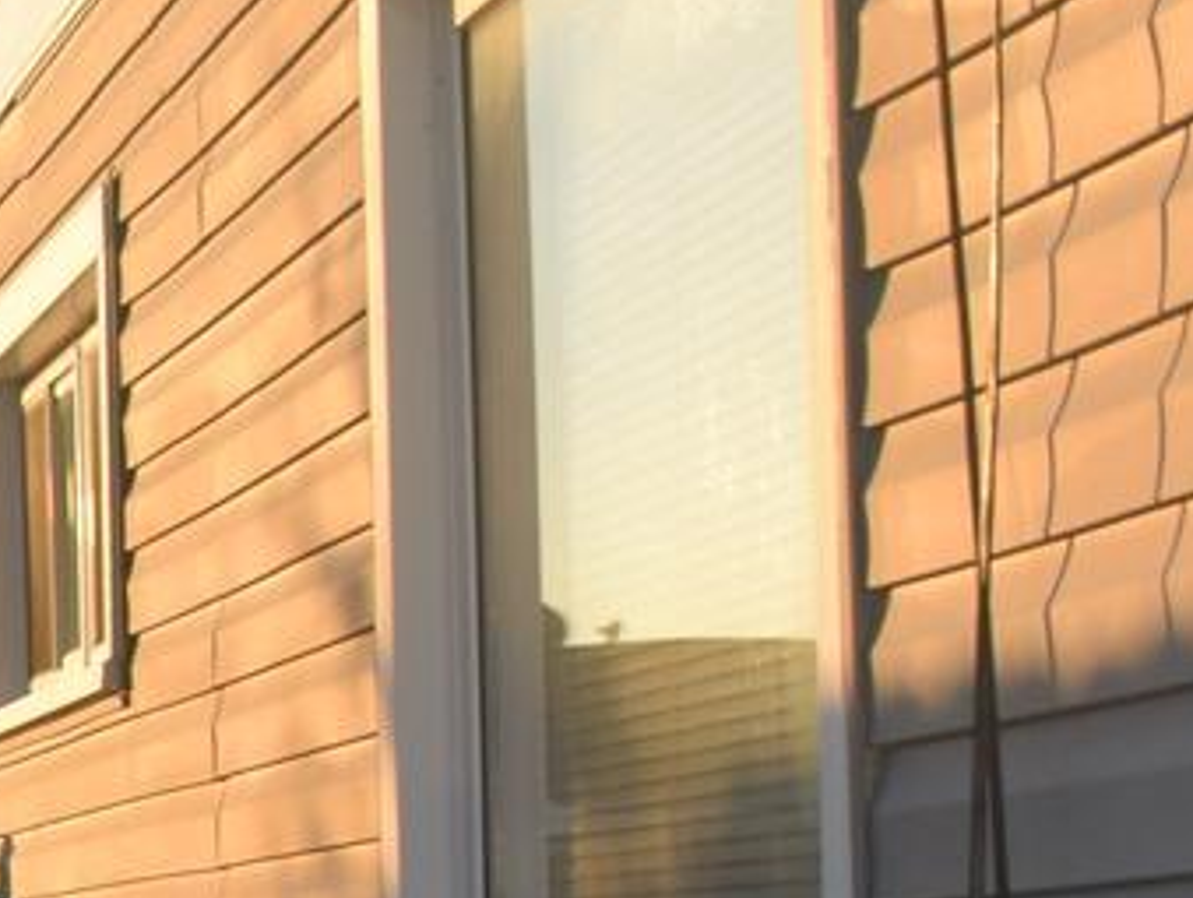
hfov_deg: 10.5
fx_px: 6003
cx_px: -1126
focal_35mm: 174
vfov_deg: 8.5
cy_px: 1005
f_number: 5.6
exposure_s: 1/125
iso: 110
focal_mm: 20
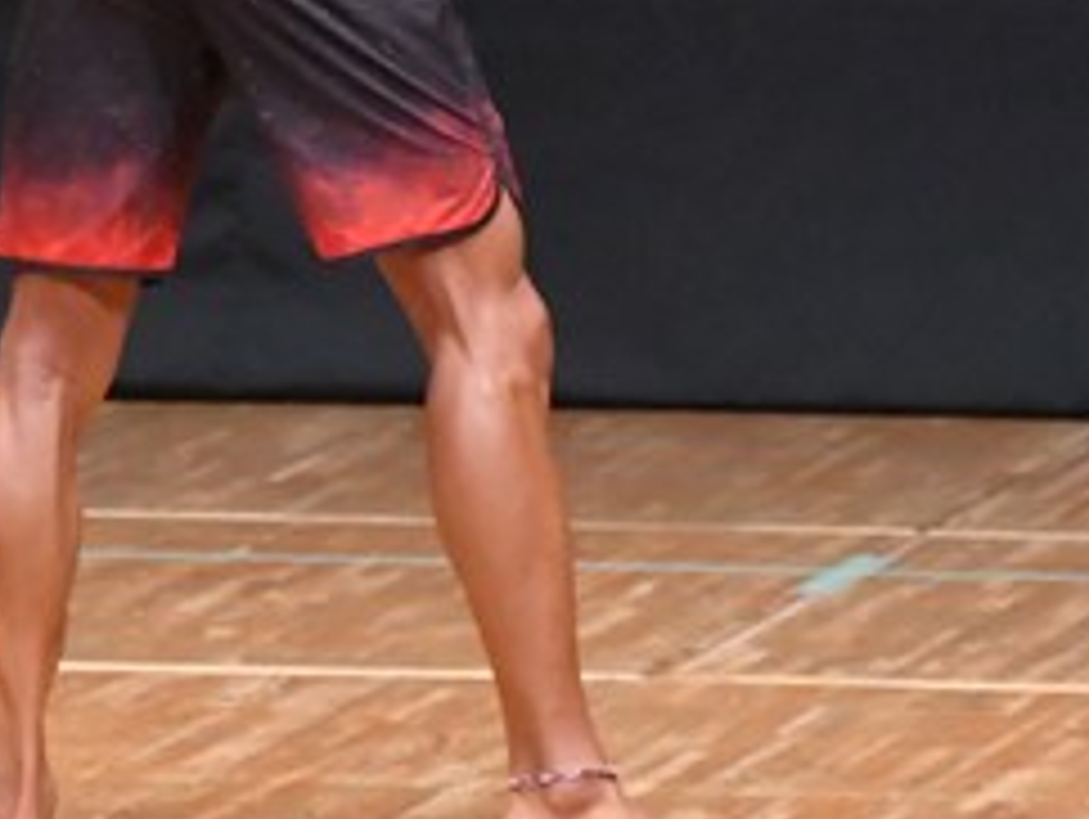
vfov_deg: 1.8
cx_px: 380
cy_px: -166
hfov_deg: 2.4
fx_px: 26169
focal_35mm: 831
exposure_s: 1/400
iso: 8000
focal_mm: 180
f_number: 5.6
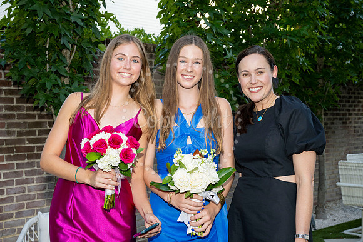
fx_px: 524
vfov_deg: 26.0
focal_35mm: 52
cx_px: 182
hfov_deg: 38.2
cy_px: 121
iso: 400
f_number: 7.1
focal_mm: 52
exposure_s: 1/100
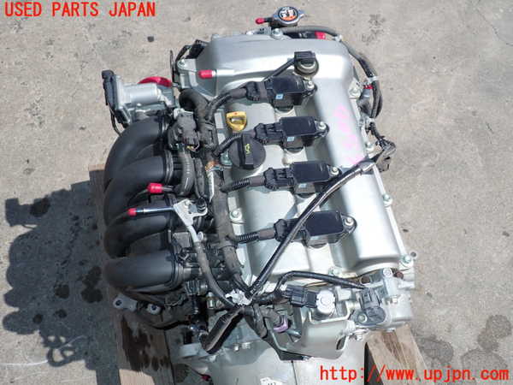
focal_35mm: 32
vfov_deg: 44.2
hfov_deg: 56.8
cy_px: 192
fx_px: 474
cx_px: 256
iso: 100
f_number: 2.4
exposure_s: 1/2000
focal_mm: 5.79
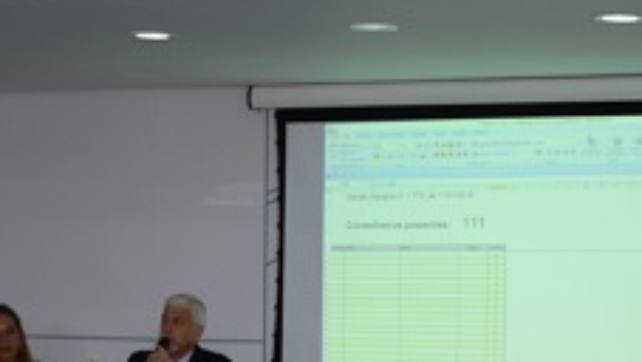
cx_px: 362
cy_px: 484
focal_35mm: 145
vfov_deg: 8.2
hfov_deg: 14.8
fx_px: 2476
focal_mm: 35
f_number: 5
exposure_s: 1/100
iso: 800
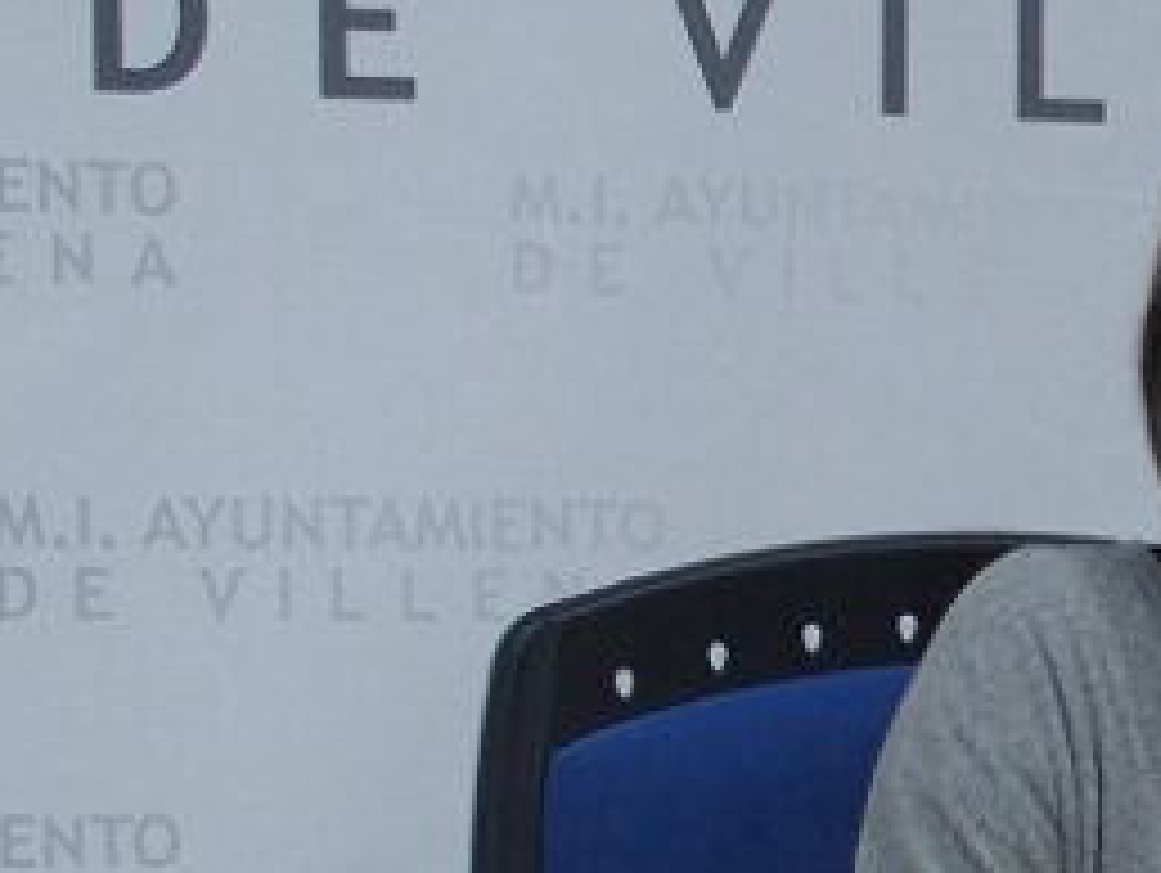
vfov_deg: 8.6
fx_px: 5741
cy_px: 1138
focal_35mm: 171
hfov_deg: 11.1
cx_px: 1786
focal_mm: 9.8
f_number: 2.8
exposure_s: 1/50
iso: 320
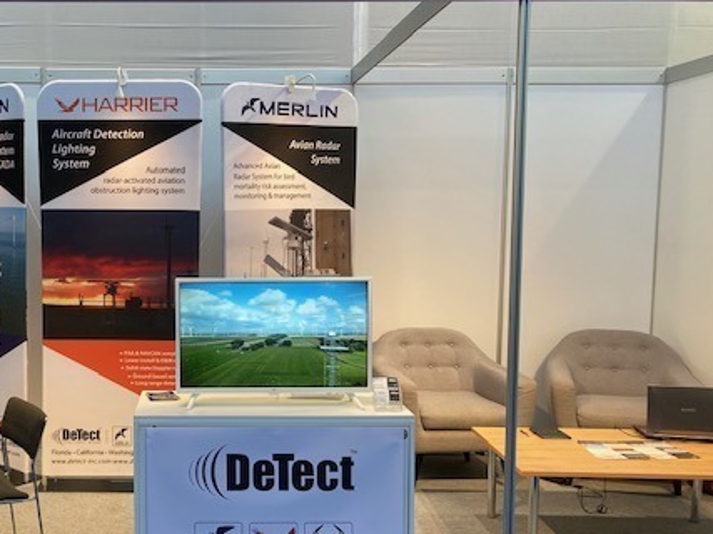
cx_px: 199
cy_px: 307
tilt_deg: -5.6
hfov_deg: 43.7
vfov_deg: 34.3
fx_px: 865
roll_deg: -1.4
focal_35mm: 42
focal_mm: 3.99
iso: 50
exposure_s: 1/50
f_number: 1.8
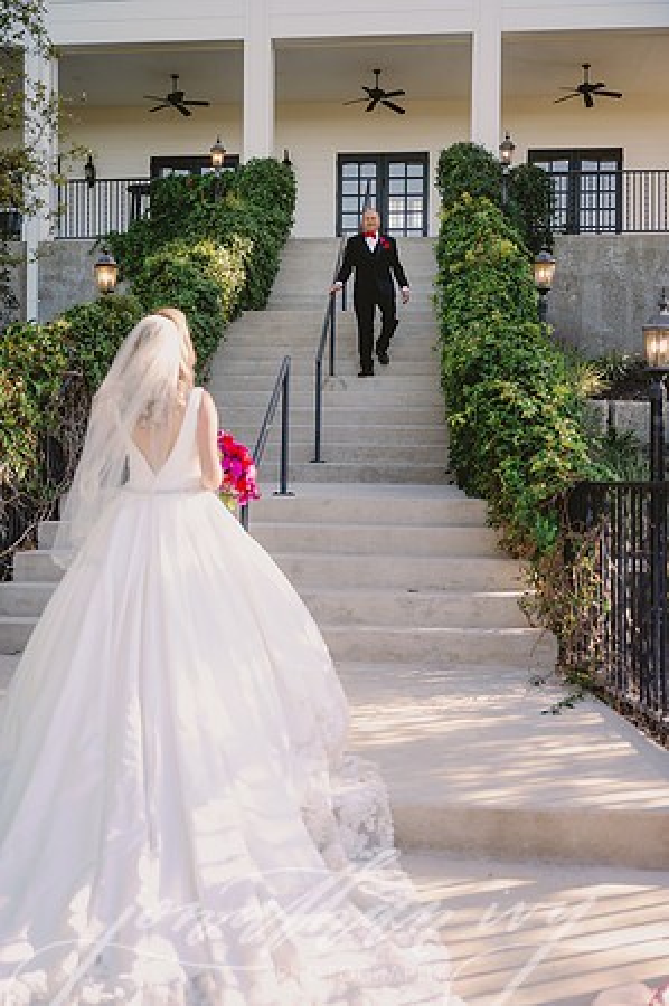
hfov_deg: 35.0
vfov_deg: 50.7
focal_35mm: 38
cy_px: 503
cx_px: 334
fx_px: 1062
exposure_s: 1/320
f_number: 2.8
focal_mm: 38
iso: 80
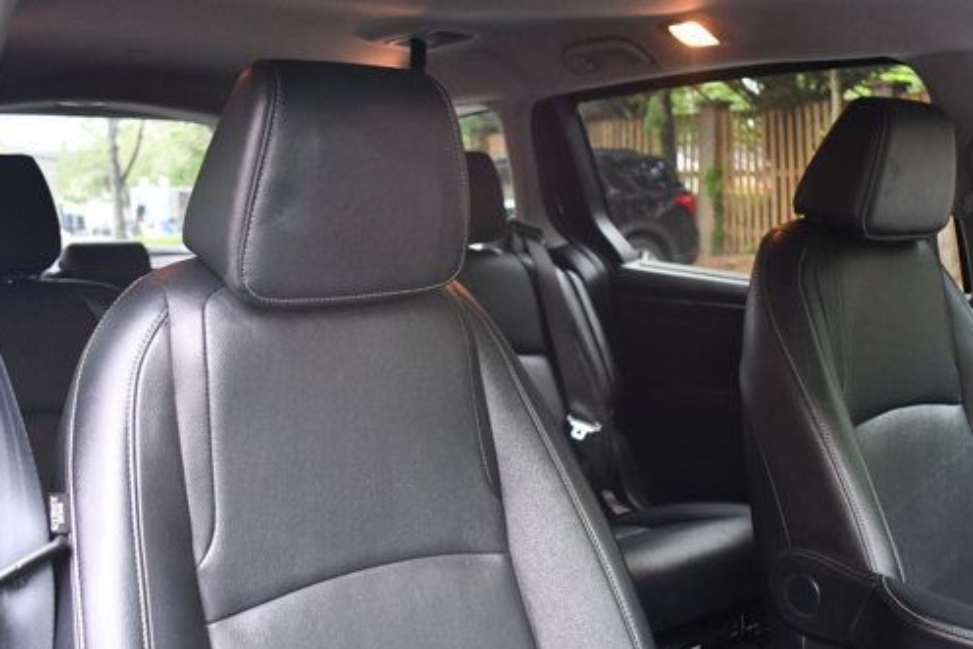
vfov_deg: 33.3
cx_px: 555
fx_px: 1081
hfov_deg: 48.3
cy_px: 403
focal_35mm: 40
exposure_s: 1/125
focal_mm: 21
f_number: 3.8
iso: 3200
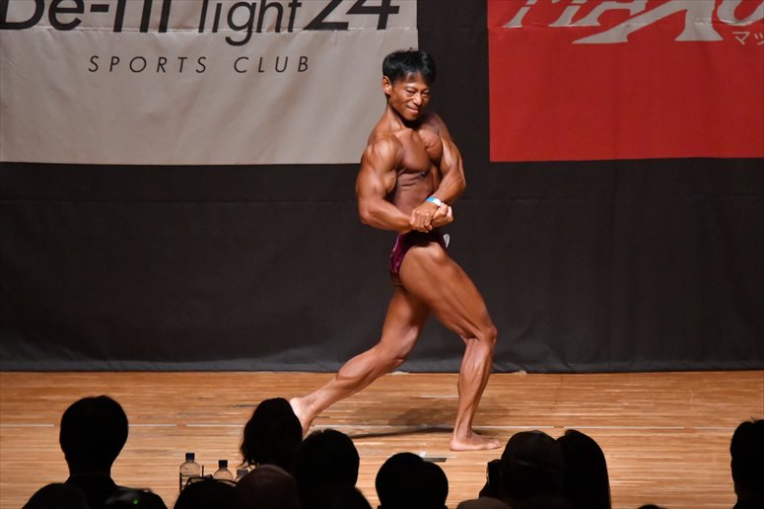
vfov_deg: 4.8
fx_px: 6045
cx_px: 382
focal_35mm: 285
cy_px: 254
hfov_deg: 7.2
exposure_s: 1/400
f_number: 5.6
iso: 10000
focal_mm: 190
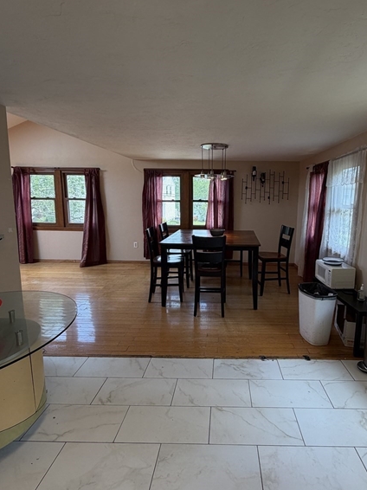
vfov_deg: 84.6
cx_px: 220
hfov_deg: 68.0
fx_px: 269
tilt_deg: -7.9
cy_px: 235
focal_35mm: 19
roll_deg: -0.9
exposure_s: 1/120
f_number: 2.2
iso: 125
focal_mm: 2.22
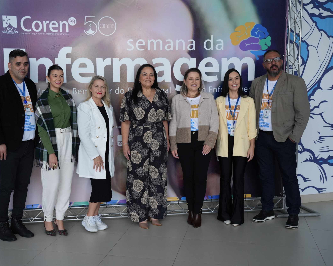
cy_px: 133
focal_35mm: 48
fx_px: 473
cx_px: 133
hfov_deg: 38.6
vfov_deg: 31.5
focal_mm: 42
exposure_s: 1/800
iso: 1600
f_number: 2.8
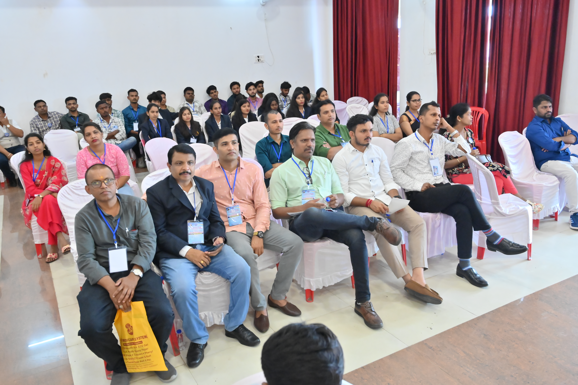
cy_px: 192
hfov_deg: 61.1
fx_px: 489
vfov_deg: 42.9
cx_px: 289
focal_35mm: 30
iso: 5000
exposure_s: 1/125
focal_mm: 30.5
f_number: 6.3
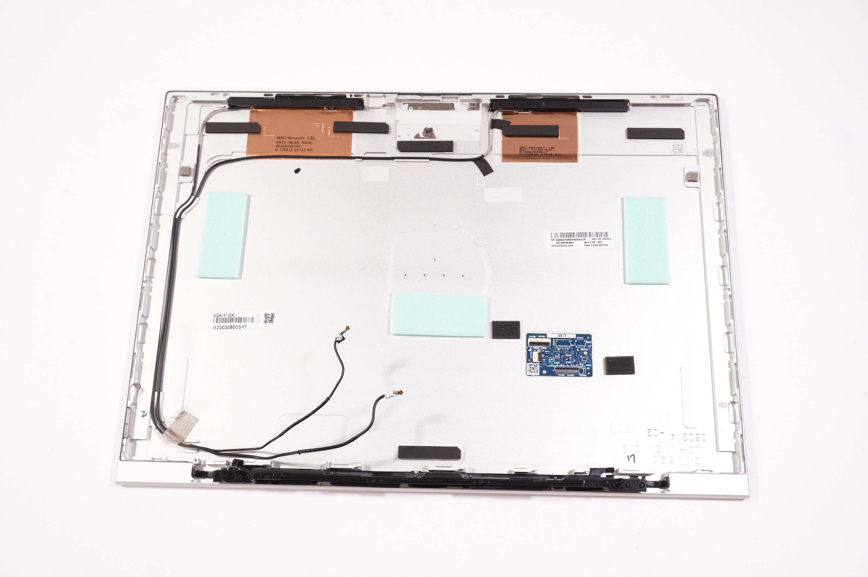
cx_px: 434
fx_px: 903
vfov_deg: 35.4
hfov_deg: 51.3
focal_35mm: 38
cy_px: 288
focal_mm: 25
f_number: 6.3
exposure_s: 1/50
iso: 400
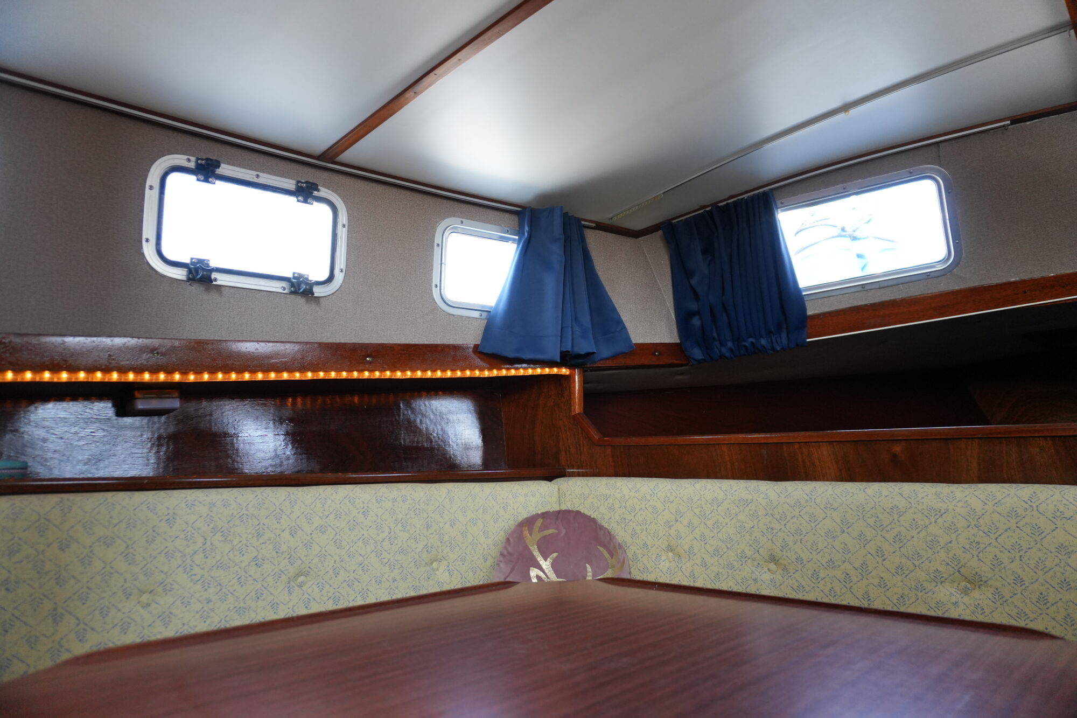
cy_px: 359
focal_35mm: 24
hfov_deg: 73.7
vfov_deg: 53.1
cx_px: 538
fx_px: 718
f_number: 4
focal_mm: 16
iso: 1250
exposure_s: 1/160
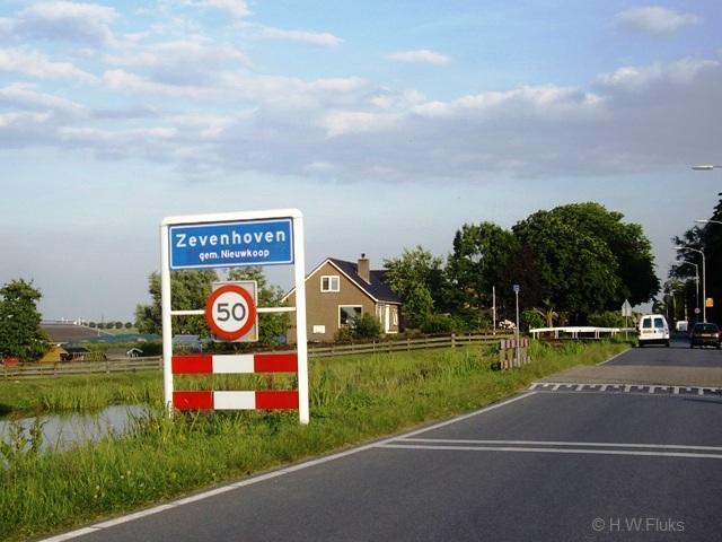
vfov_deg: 37.7
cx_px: 361
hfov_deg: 49.0
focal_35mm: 38
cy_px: 271
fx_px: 793
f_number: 2.8
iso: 64
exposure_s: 1/500
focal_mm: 7.9
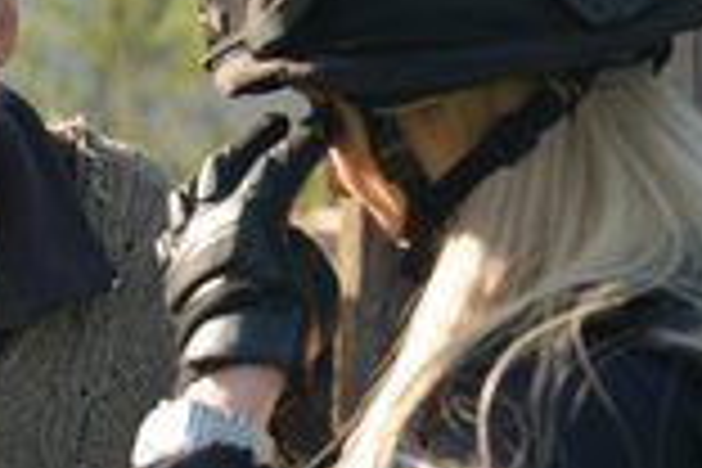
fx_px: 3510
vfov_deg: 7.6
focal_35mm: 180
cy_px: 277
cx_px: 112
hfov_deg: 11.4
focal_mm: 70
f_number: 4
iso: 160
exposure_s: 1/50
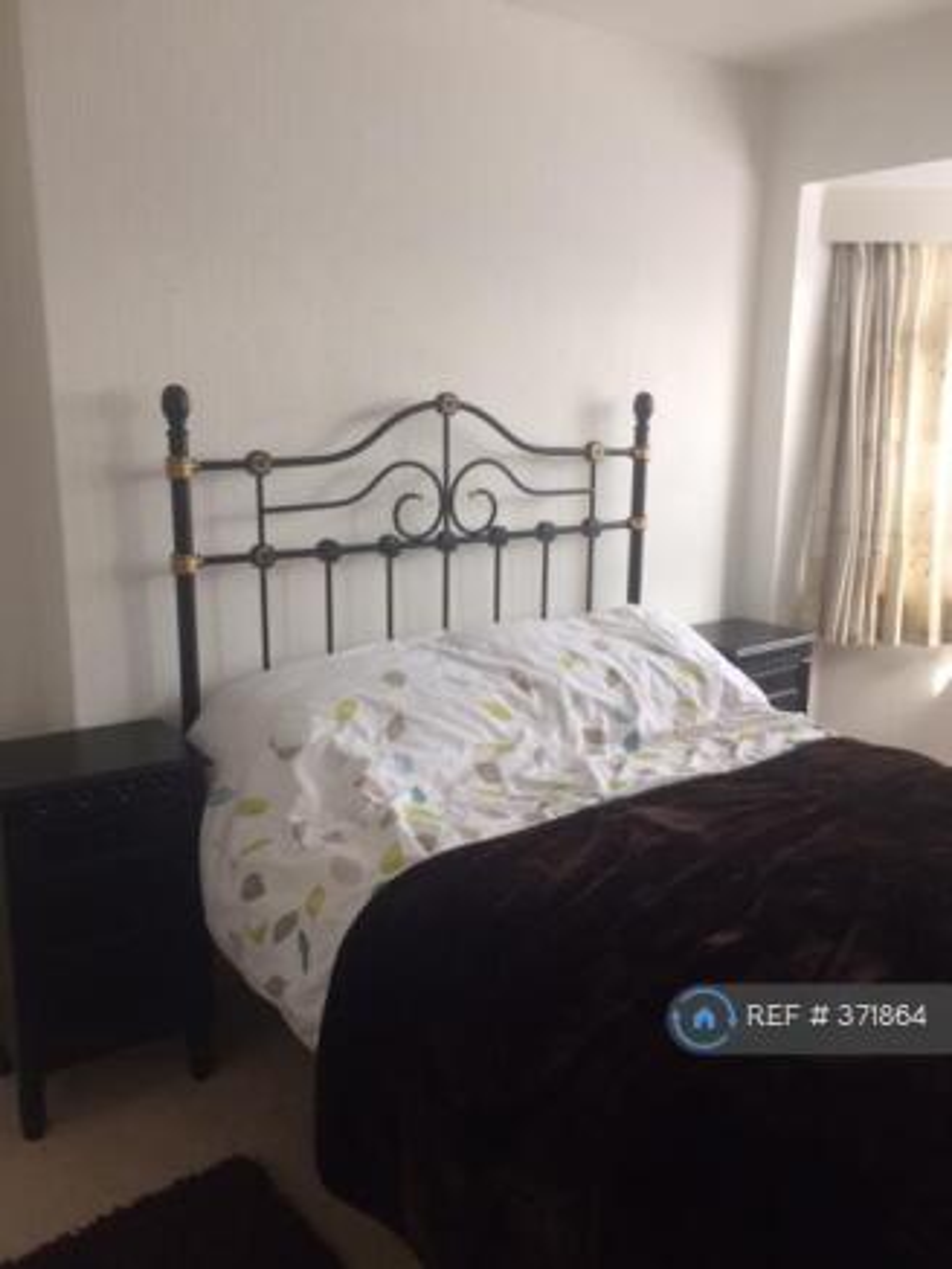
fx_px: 1063
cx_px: 476
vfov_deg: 61.6
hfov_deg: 48.2
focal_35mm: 29
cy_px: 634
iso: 50
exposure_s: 1/33
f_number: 2.2
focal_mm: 4.15
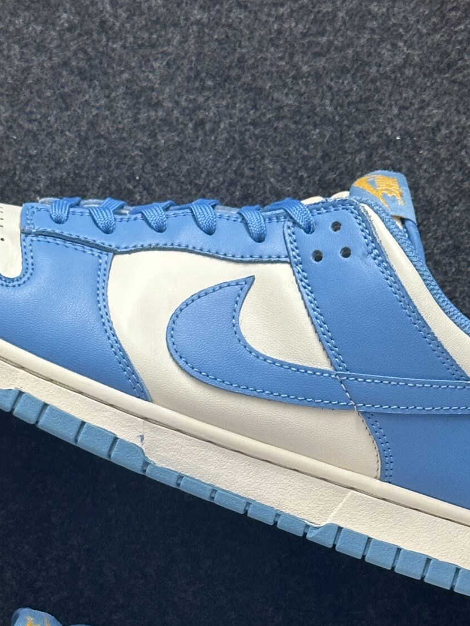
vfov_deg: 17.5
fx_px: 1991
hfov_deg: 13.5
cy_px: 624
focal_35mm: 110
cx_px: 186
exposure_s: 1/33
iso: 200
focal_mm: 6.86
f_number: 1.78
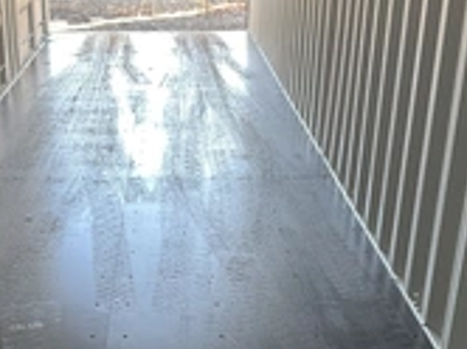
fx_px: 943
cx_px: 141
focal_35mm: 70
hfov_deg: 27.6
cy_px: 377
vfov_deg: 20.1
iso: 64
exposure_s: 1/76
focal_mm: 3
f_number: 1.8
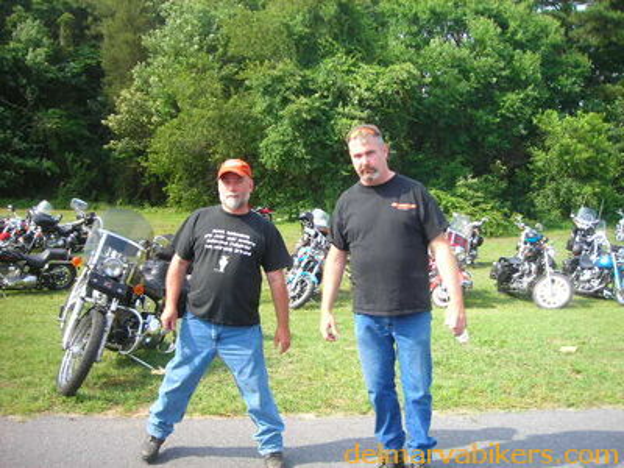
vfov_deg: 37.7
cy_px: 234
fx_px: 685
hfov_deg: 49.0
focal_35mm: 38
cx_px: 312
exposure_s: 1/166
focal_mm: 6.3
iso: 50
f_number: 3.2
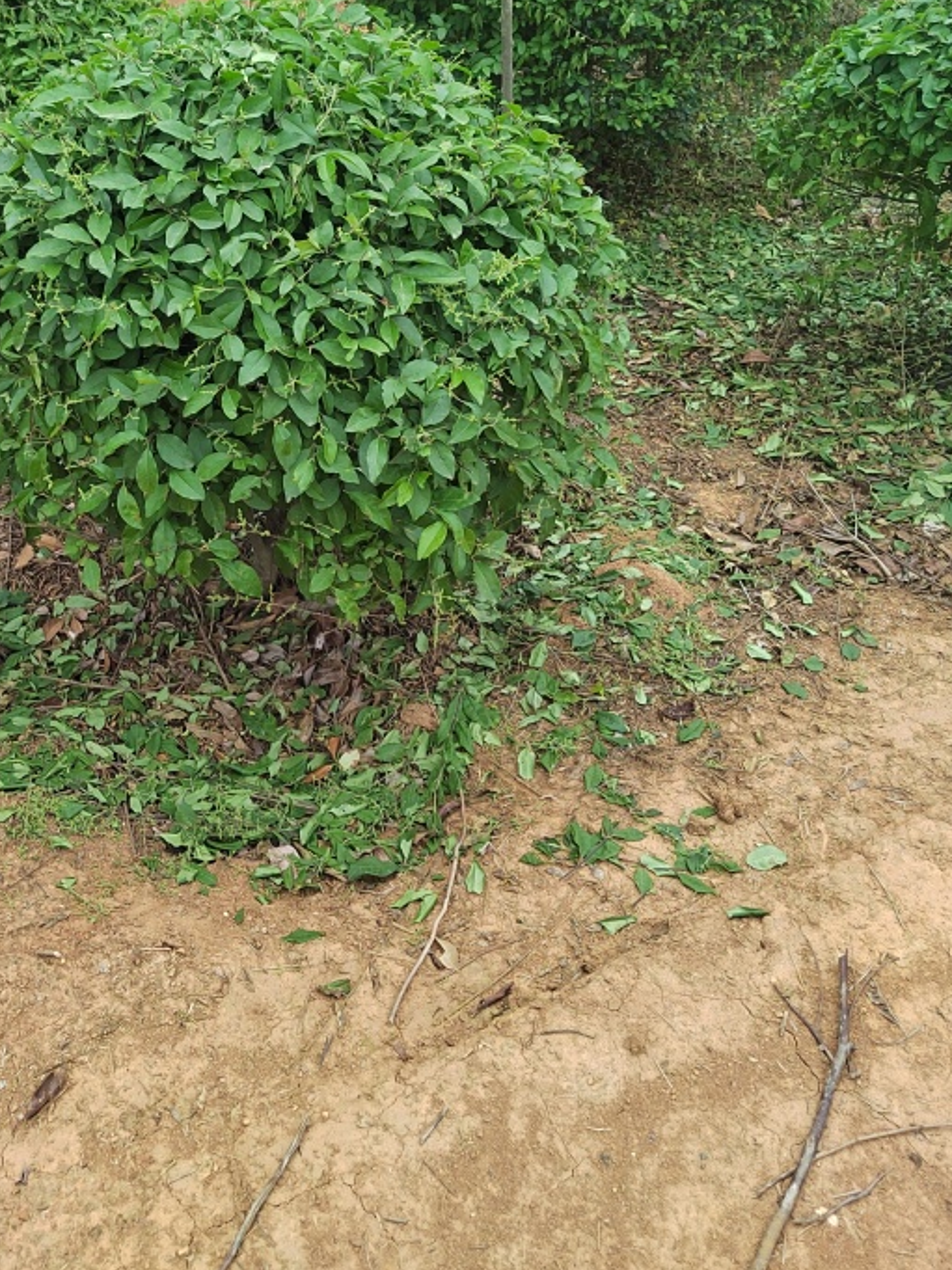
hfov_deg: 38.4
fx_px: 1321
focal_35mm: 36
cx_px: 220
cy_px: 304
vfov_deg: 49.2
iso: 122
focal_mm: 5.52
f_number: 1.9
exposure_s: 1/100
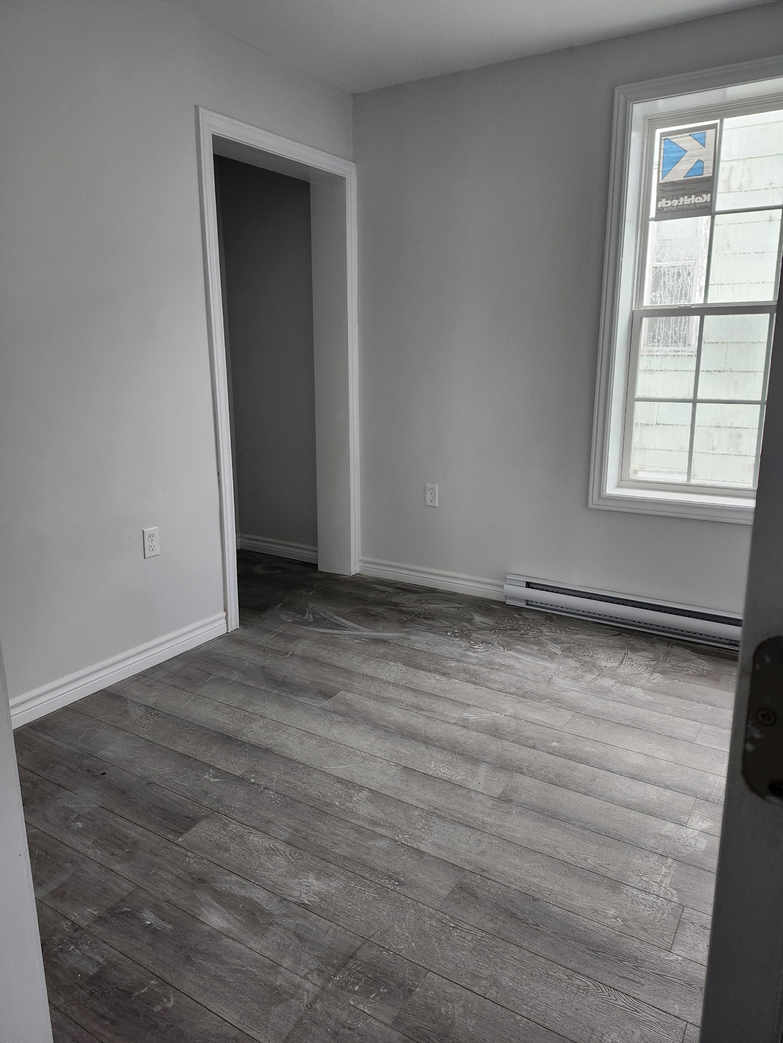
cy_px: 522
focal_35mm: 23
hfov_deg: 58.9
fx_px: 694
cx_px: 392
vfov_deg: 73.9
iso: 400
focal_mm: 5.54
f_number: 1.8
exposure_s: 1/120
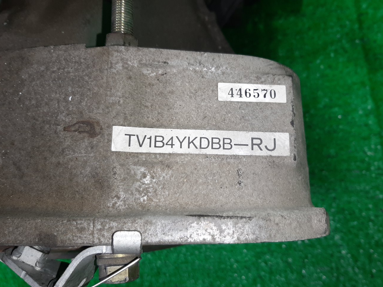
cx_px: 211
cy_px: 141
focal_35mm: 29
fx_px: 321
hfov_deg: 61.5
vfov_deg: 48.2
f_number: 1.7
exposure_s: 1/60
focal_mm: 3.93
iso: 82
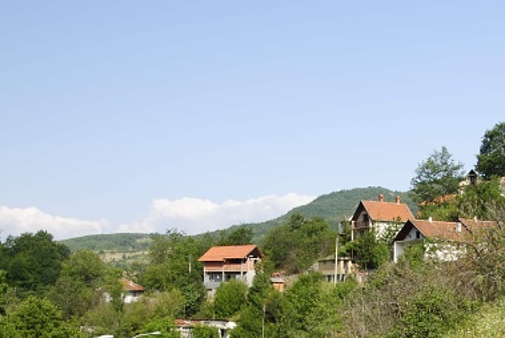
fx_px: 801
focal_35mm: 57
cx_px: 394
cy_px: 349
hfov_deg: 34.1
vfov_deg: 22.8
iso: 100
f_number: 9
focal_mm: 18
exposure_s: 1/80
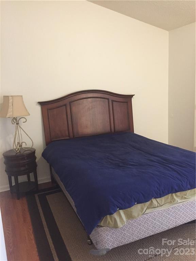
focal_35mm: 29
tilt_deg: -9.4
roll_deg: +2.1
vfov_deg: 61.7
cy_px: 130
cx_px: 98
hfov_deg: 48.2
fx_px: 219
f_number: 2.2
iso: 250
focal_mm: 4.15
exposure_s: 1/15
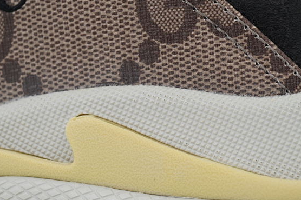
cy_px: 109
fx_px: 1203
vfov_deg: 9.5
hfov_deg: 14.3
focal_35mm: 144
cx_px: 159
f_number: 11
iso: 400
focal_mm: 100
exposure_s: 1/100
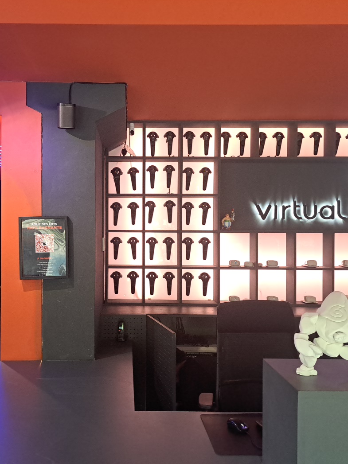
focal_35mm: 33
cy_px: 237
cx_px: 128
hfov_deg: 42.6
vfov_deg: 55.4
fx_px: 442
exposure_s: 1/50
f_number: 1.8
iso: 182
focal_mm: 5.23
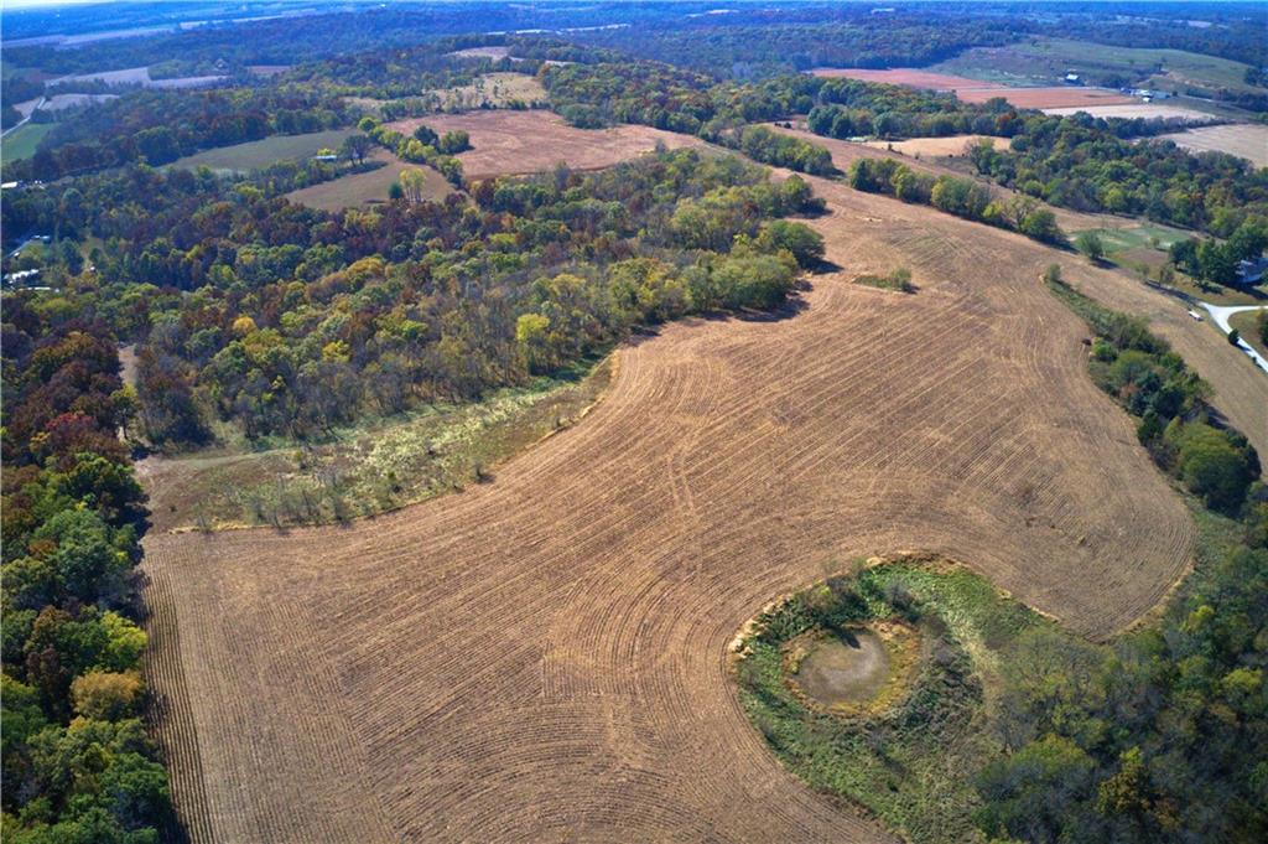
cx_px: 634
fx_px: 985
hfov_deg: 65.5
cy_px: 422
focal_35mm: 28
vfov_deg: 46.3
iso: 100
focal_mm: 10.26
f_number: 6.3
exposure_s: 1/100
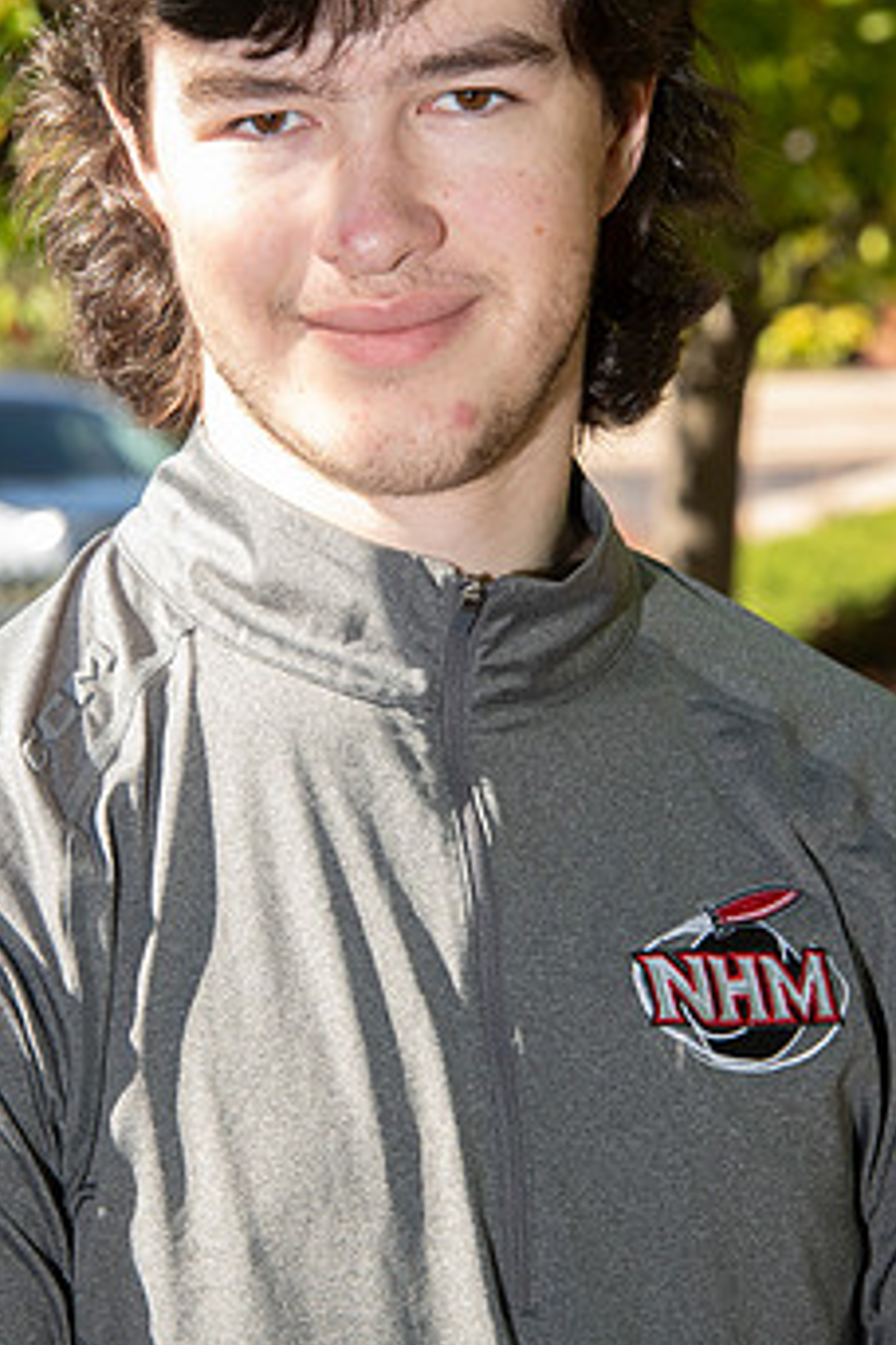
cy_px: 555
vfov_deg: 10.8
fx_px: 7130
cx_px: 362
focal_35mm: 191
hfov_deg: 7.2
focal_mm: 145
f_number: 10
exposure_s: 1/160
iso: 800
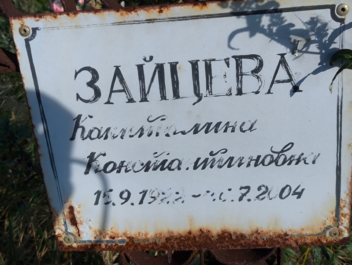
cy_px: 132
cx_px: 176
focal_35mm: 50
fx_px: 509
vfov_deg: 29.1
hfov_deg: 38.2
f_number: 1.7
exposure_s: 1/1247
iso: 50
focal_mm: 4.71
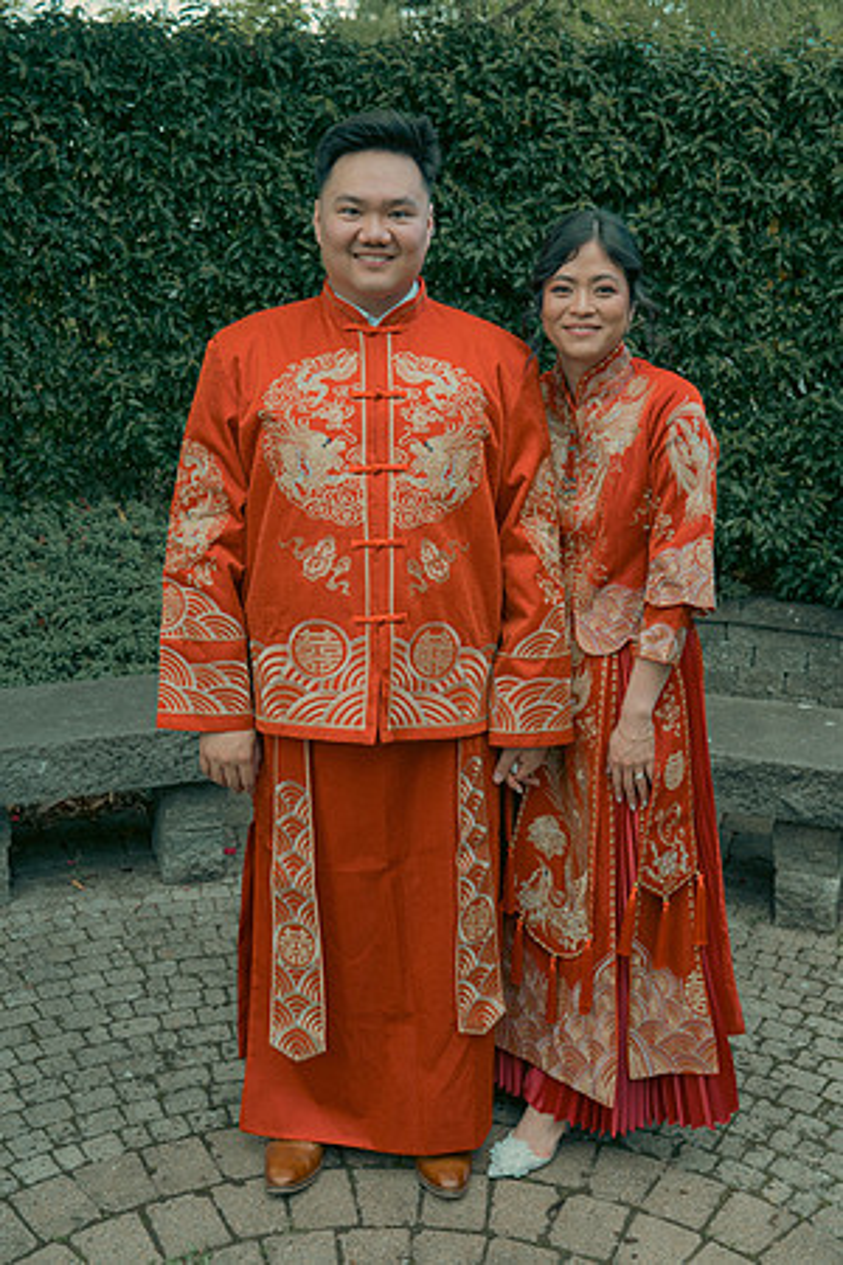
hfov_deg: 32.6
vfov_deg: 47.4
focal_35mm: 41
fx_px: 1440
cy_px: 632
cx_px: 422
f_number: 5.6
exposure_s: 1/160
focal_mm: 41
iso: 400
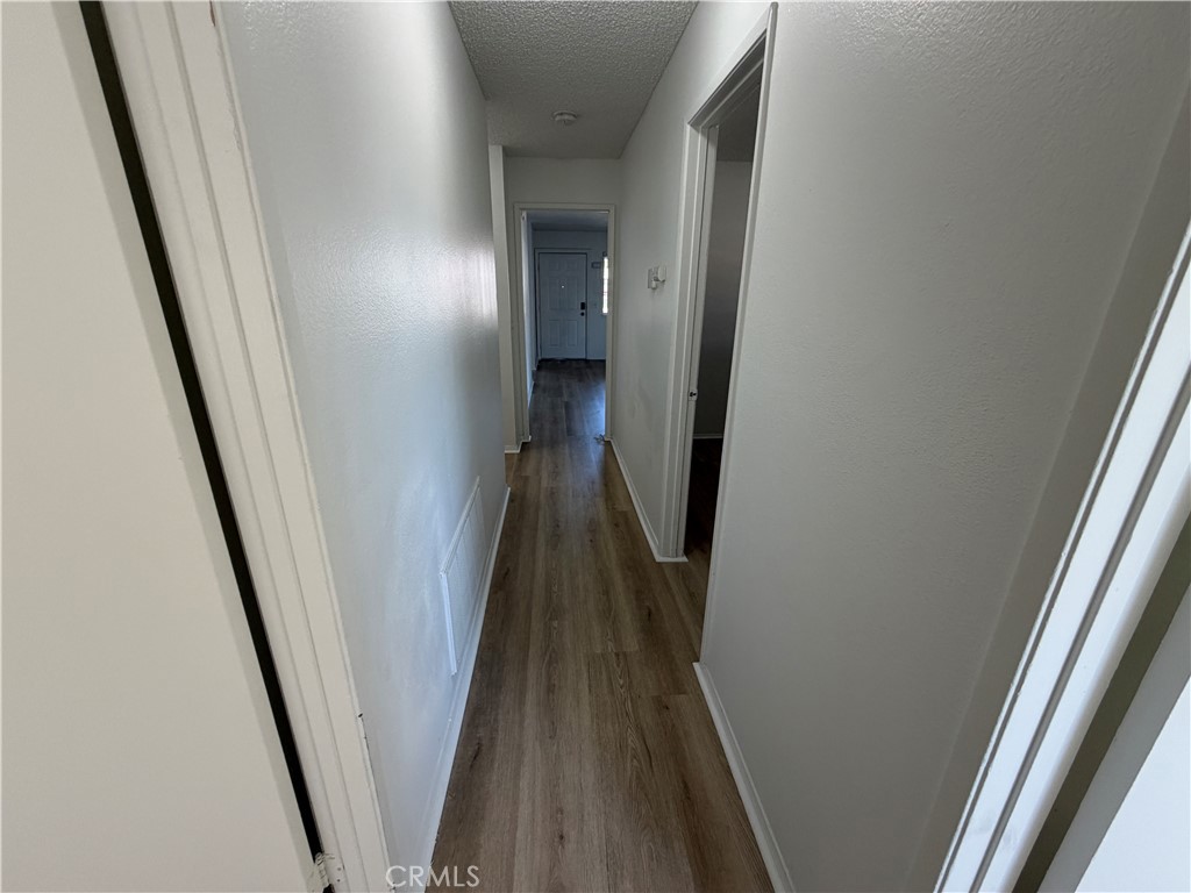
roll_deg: -0.4
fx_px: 482
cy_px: 446
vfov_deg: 85.7
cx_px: 596
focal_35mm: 14
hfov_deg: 102.1
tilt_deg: -19.3
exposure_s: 1/120
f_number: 2.2
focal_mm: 2.22
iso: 160
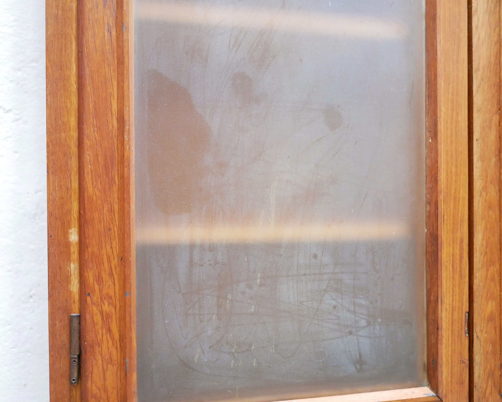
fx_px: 624
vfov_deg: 35.7
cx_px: 237
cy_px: 200
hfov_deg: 43.8
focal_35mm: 42
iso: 3200
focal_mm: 20
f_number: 1.7
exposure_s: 1/25
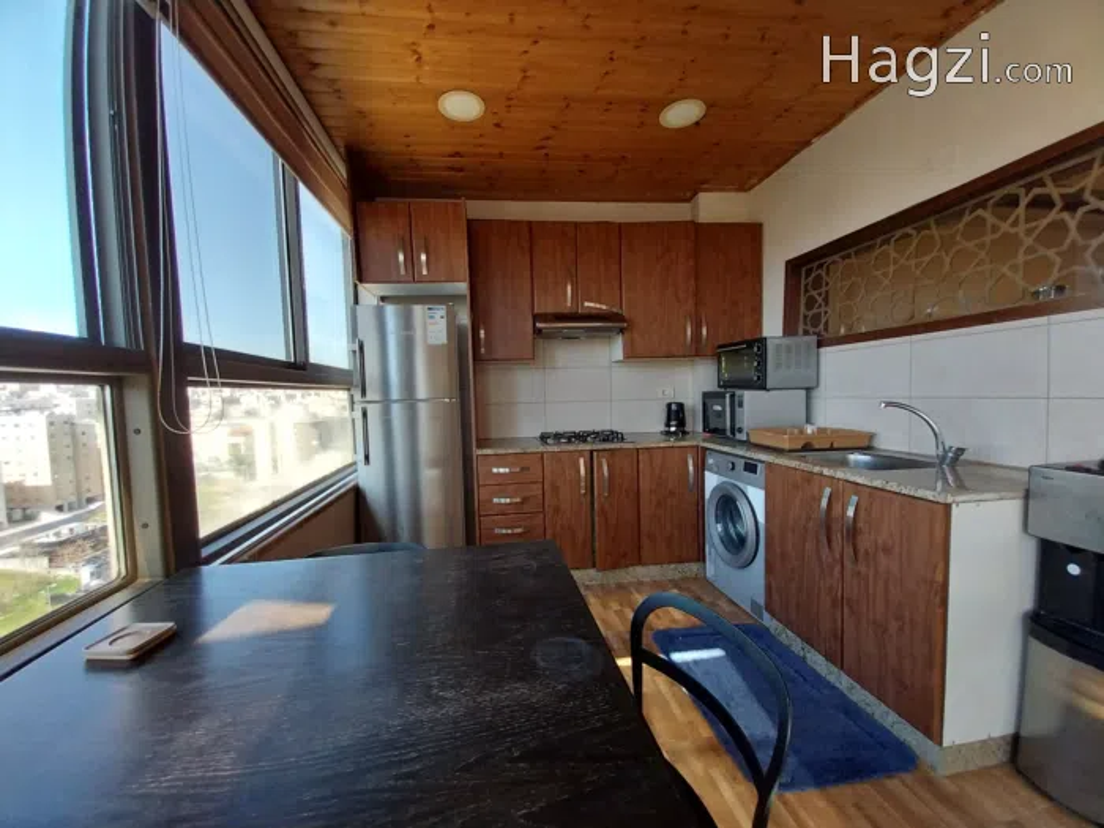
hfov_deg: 106.2
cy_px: 414
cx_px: 552
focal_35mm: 13
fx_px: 415
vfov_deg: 89.9
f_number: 2.2
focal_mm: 1.3
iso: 100
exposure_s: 1/100
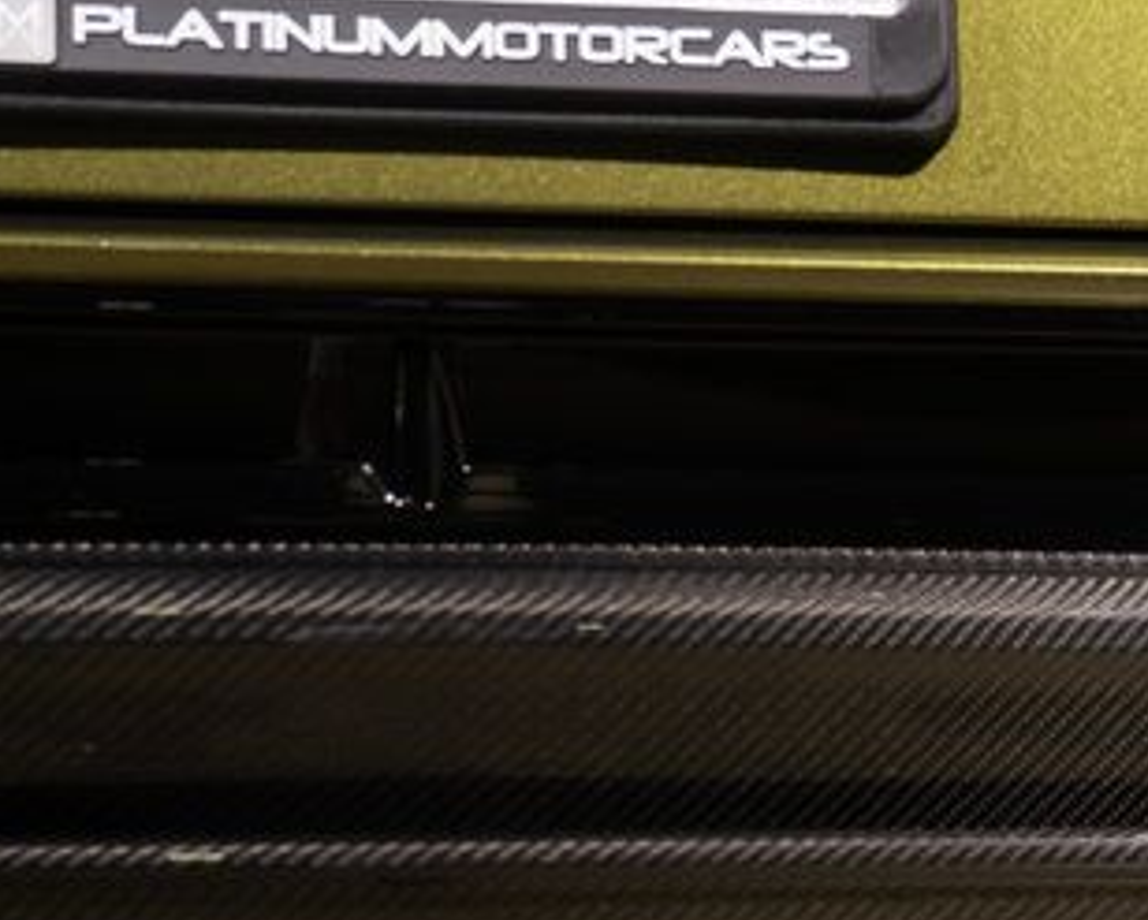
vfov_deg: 11.3
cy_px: 818
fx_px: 4625
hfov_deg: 13.5
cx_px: 1636
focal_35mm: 136
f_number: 4
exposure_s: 1/125
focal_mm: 43
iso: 160
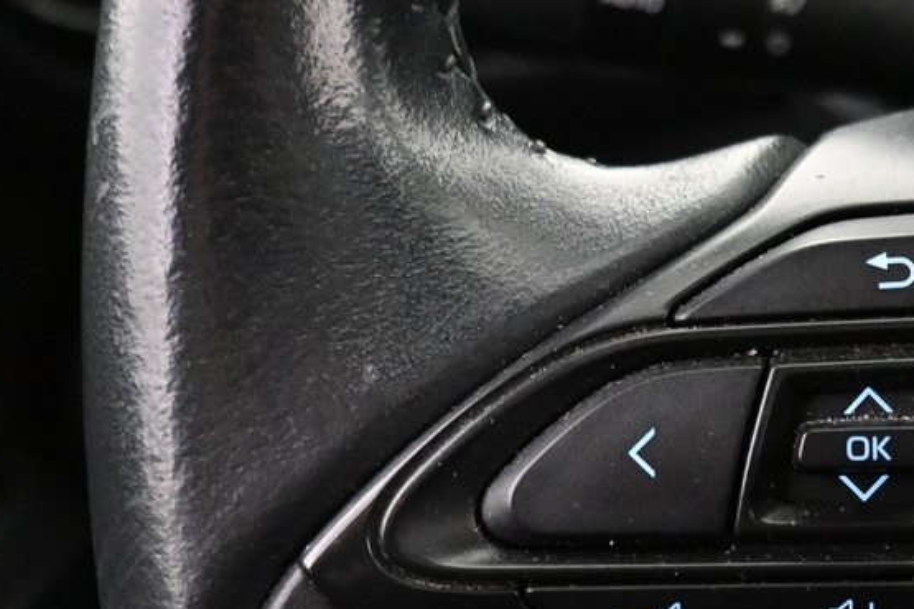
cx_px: 810
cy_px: 481
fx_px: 1777
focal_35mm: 70
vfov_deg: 19.3
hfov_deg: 27.9
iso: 4000
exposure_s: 1/30
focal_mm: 16
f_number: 3.5
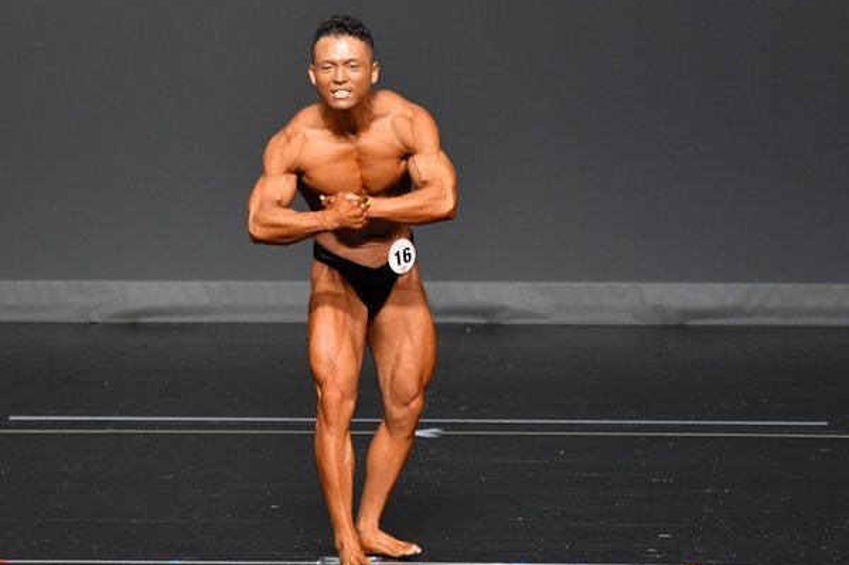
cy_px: 259
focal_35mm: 407
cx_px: 390
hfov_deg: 5.1
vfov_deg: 3.4
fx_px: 9590
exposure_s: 1/400
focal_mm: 210
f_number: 5.6
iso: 2500
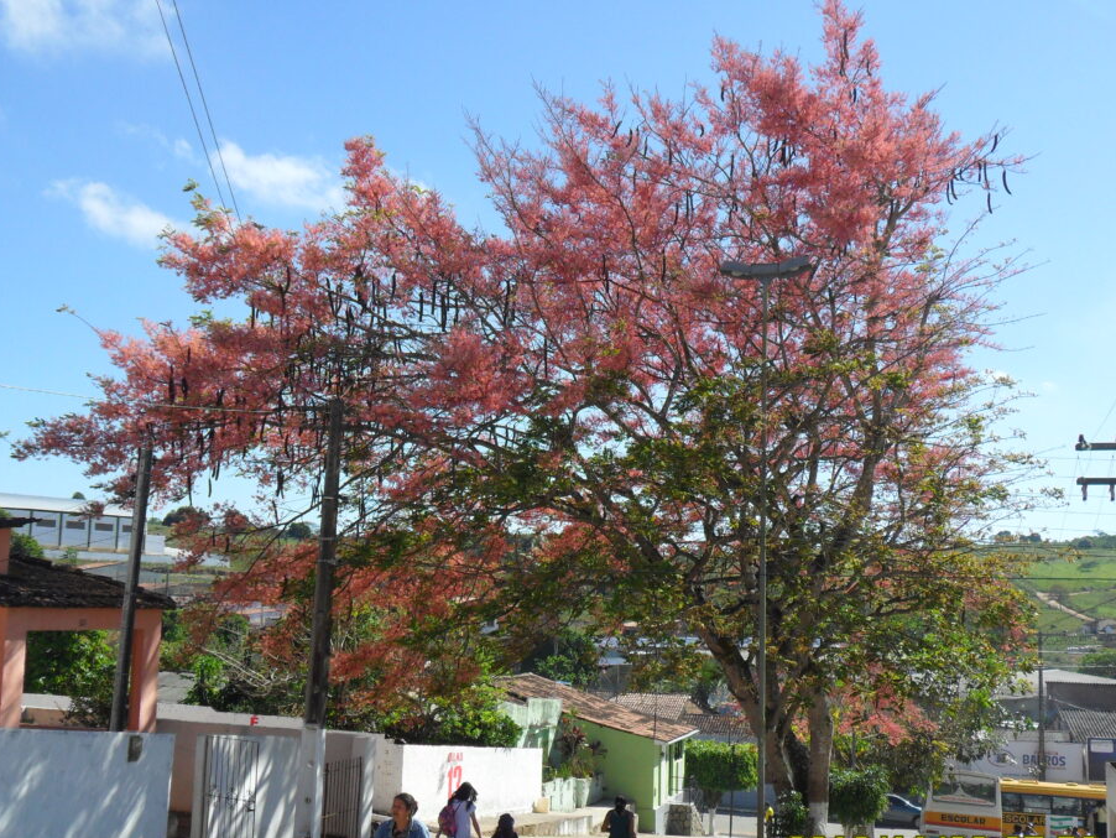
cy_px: 465
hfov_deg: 44.8
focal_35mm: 42
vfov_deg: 34.3
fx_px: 1354
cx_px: 583
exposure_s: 1/750
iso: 100
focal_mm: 6.6
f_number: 4
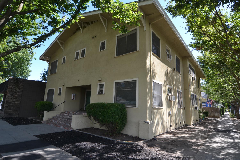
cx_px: 120
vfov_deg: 67.4
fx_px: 120
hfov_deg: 90.0
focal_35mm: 18
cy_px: 80
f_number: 5.6
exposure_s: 1/160
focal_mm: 12
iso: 100
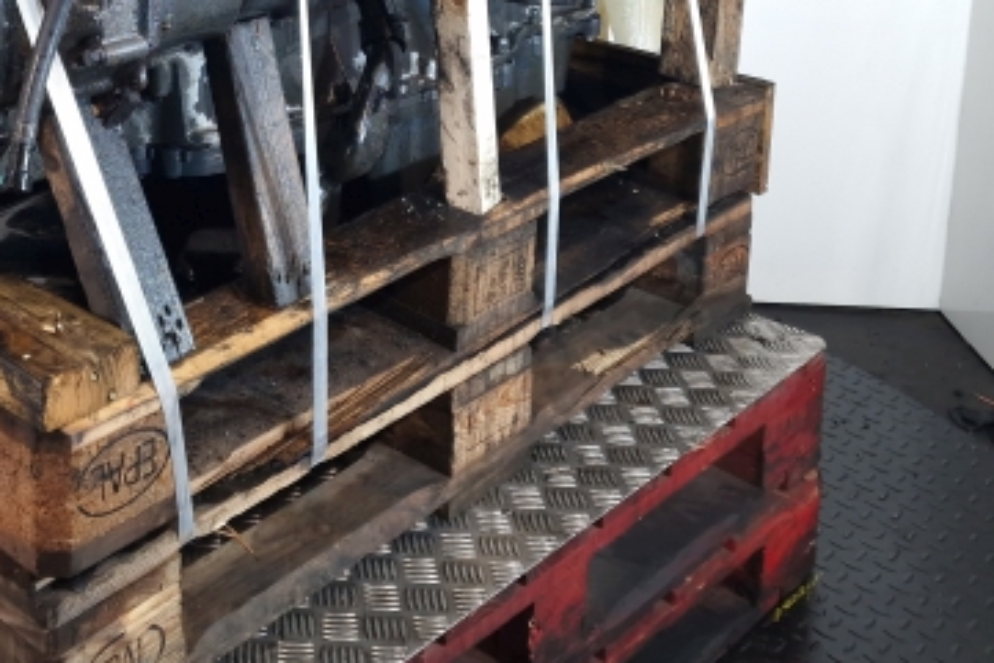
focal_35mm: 53
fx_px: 1464
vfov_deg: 23.6
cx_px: 193
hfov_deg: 36.2
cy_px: -110
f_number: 1.8
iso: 100
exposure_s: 1/50
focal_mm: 6.4
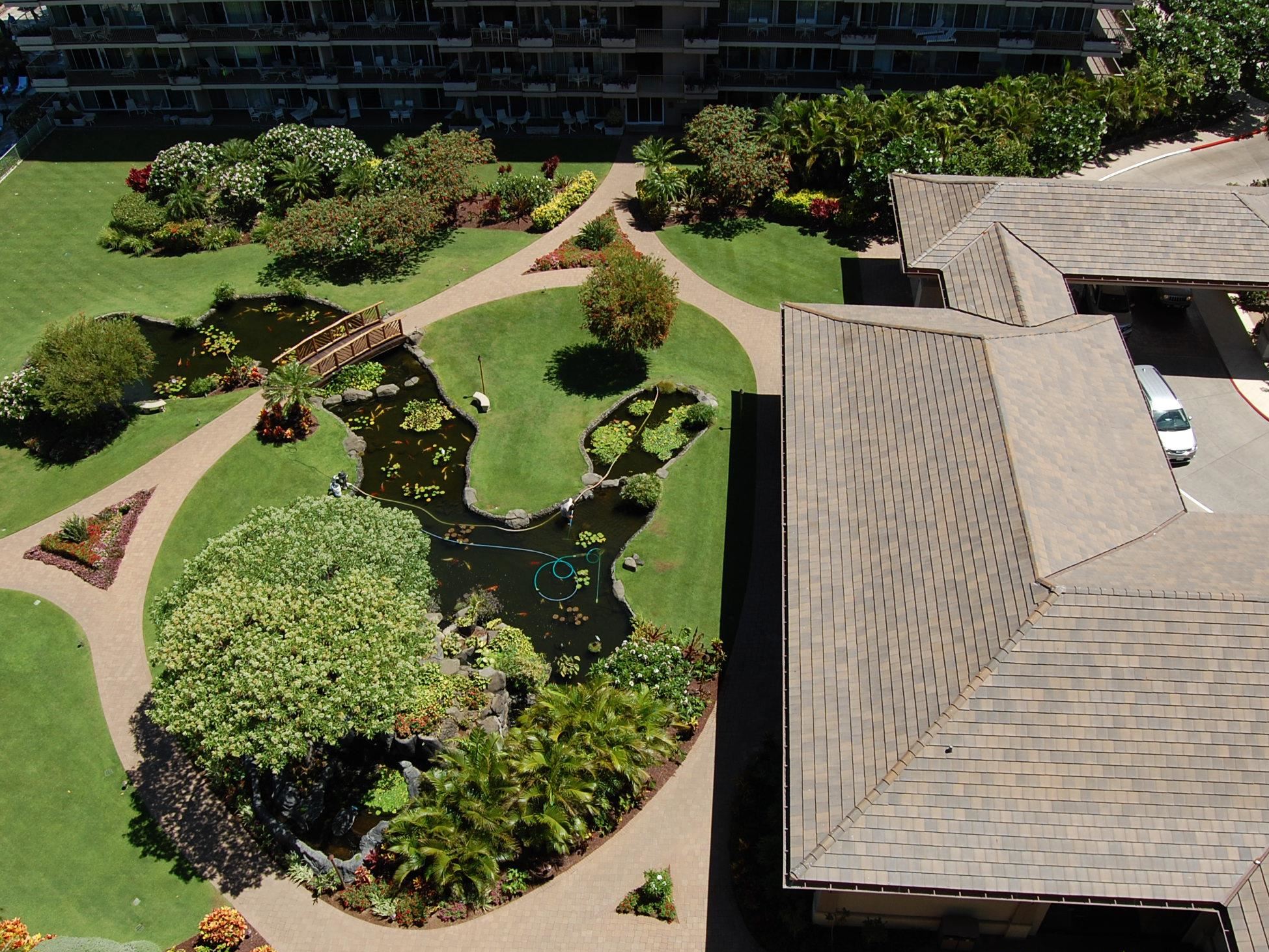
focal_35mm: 30
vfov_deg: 46.8
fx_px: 1100
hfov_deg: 60.0
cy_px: 476
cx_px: 619
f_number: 9
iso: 200
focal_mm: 18
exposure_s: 1/320
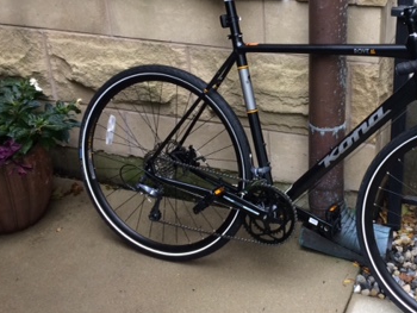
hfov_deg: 35.3
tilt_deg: -26.6
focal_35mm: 53
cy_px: 114
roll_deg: +0.6
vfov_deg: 27.4
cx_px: 316
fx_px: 639
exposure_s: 1/120
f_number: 2.2
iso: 64
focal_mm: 4.15
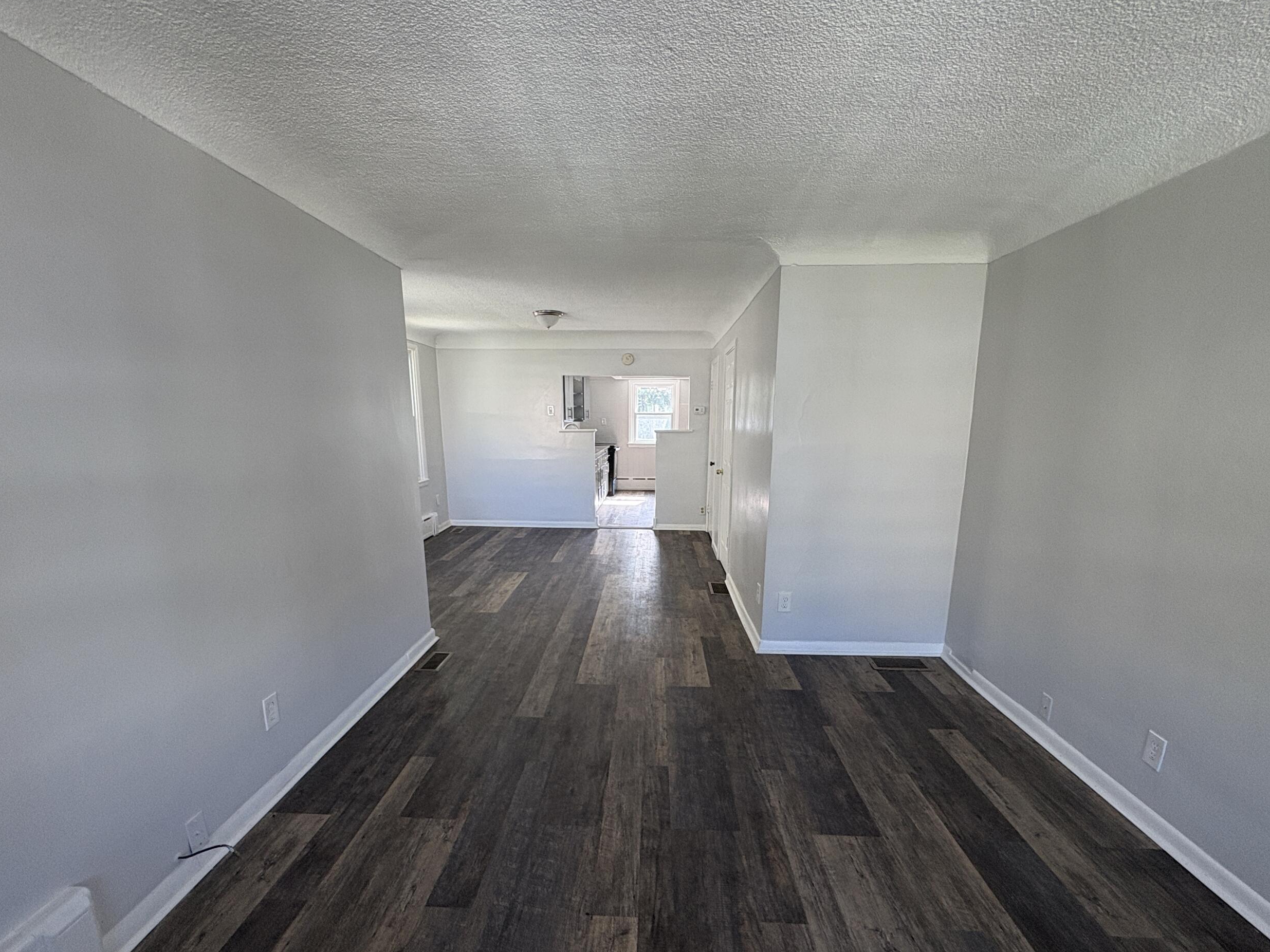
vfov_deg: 74.2
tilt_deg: -11.9
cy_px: 554
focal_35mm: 17
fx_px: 624
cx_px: 629
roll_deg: +0.5
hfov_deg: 91.0
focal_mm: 2.22
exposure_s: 1/99
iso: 160
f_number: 2.2
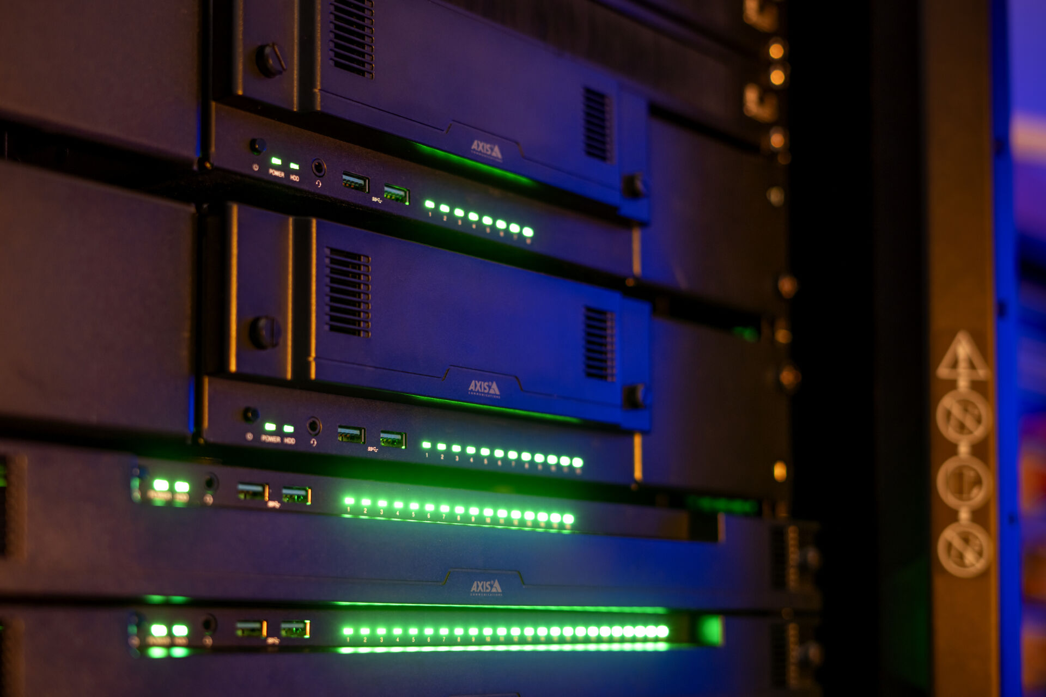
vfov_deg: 27.0
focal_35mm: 50
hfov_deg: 39.6
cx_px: 523
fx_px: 1453
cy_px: 348
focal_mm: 50
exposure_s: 1/4
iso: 640
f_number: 2.8
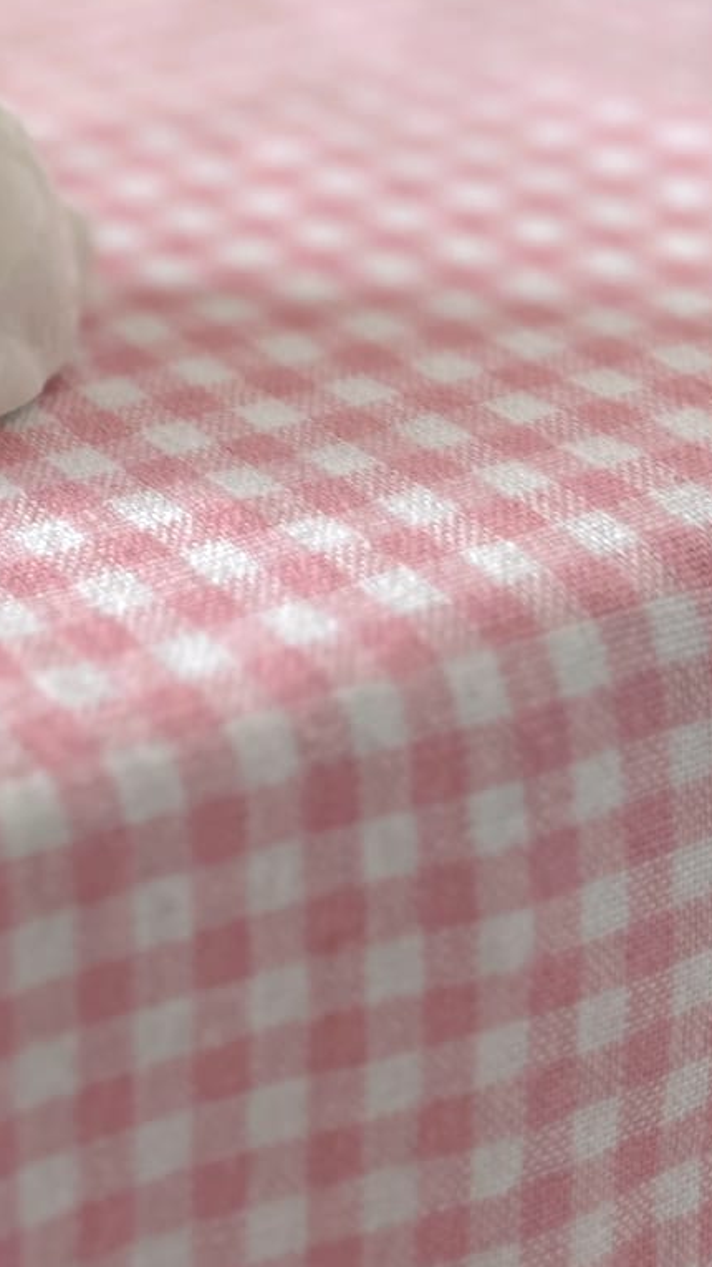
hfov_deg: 18.5
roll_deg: +1.2
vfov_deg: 31.2
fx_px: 1981
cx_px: -286
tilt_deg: -10.6
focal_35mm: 59
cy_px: -153
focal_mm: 6.76
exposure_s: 1/377
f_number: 1.78
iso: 80
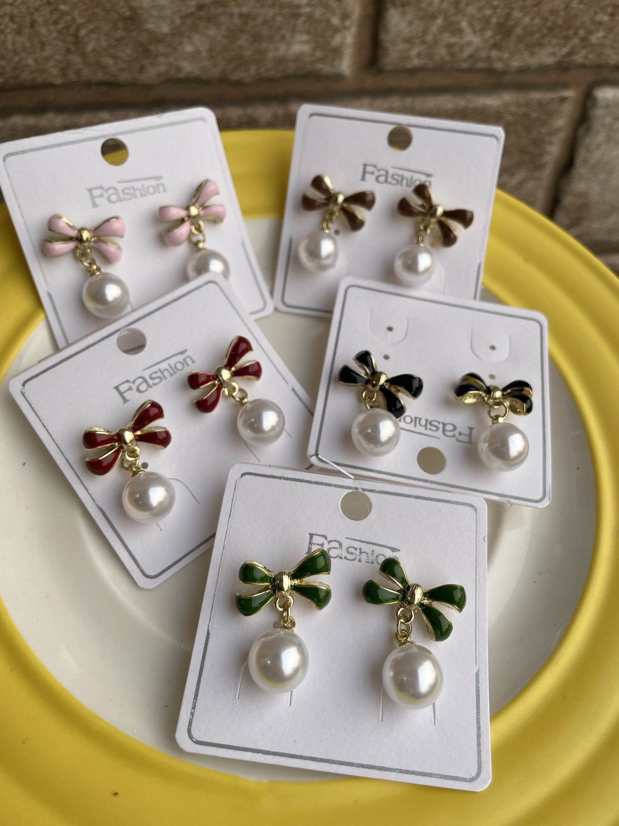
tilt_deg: -50.1
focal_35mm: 26
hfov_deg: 53.1
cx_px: 310
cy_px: 413
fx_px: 620
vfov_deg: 67.3
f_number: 1.6
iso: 32
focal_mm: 4.2
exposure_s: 1/409
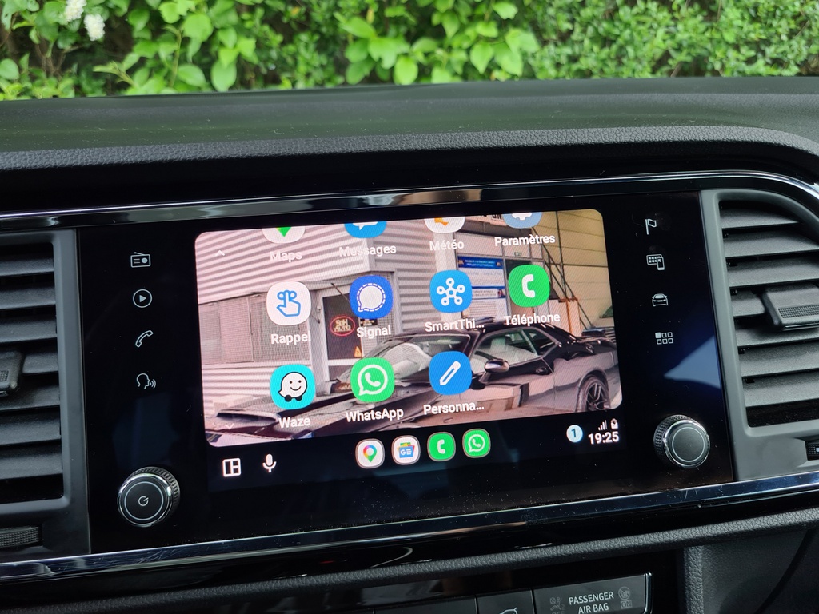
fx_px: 615
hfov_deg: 67.3
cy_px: 307
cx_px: 410
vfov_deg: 53.1
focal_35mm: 26
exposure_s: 1/50
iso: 50
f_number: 1.8
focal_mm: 5.4
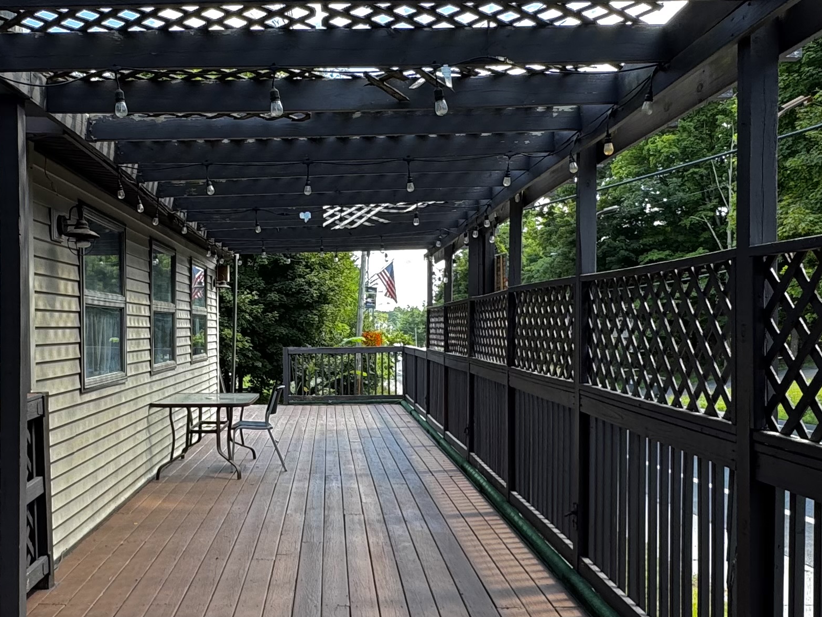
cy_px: 347
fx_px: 855
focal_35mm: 36
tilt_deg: -0.8
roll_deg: +0.9
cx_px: 298
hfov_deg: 50.7
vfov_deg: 39.6
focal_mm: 2.22
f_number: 2.2
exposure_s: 1/105
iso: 40
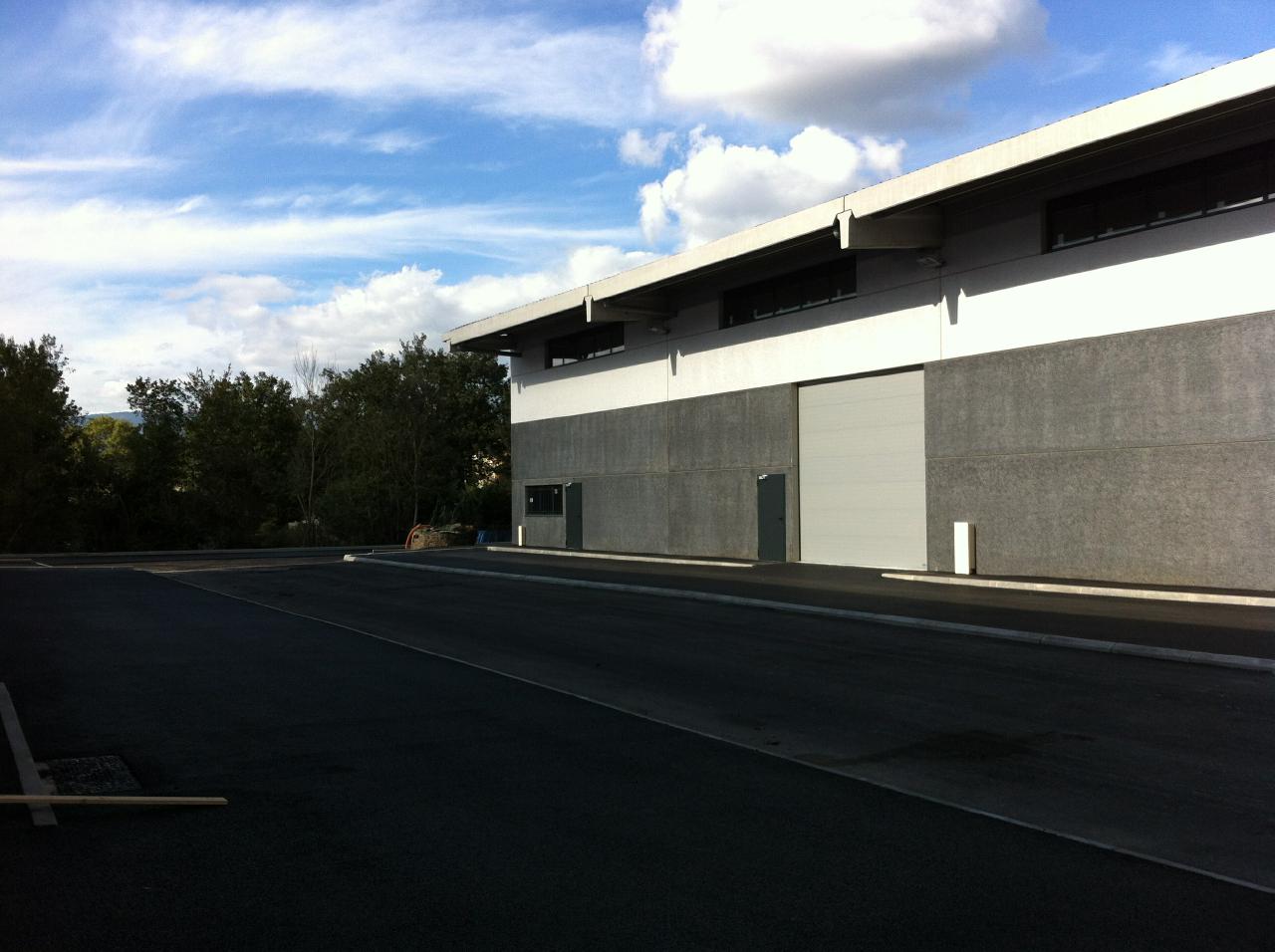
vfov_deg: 40.6
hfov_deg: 52.7
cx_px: 638
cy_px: 476
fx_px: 1287
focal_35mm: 35
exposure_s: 1/973
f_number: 2.8
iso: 80
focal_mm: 3.85
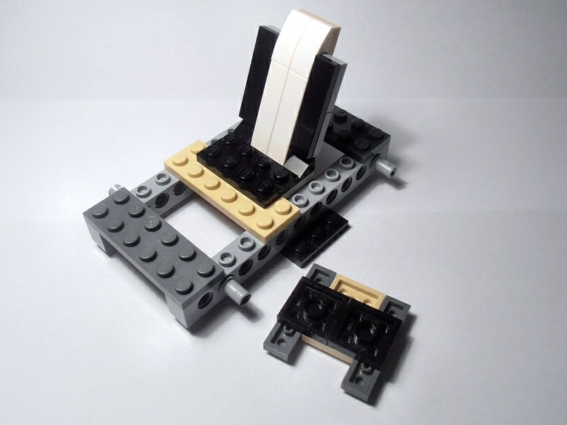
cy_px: 212
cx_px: 284
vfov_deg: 38.7
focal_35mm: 37
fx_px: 606
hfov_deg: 50.1
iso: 80
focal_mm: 6.61
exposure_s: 1/50
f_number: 3.9
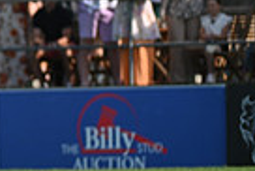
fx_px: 6048
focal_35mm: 853
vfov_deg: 1.6
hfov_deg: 2.4
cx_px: -272
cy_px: -104
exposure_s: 1/1250
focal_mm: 200
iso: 220
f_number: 4.5
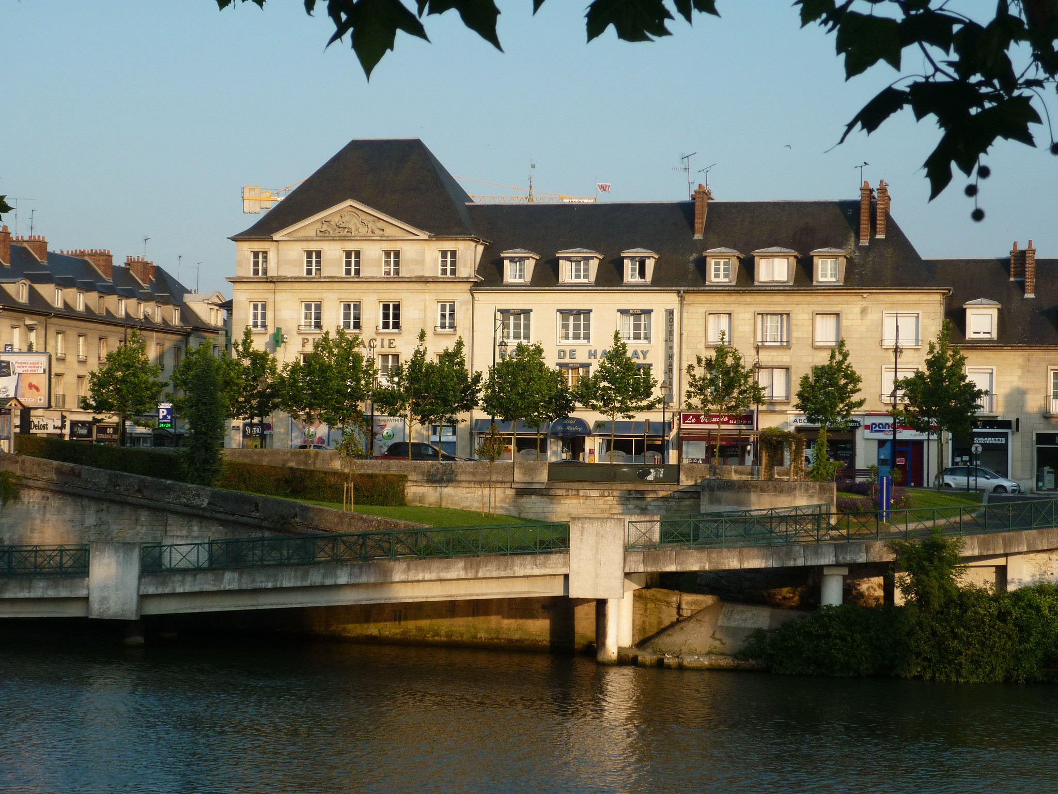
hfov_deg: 28.2
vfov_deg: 21.3
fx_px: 2109
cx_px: 529
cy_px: 397
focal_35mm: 69
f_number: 3.9
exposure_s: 1/320
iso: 80
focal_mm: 11.4
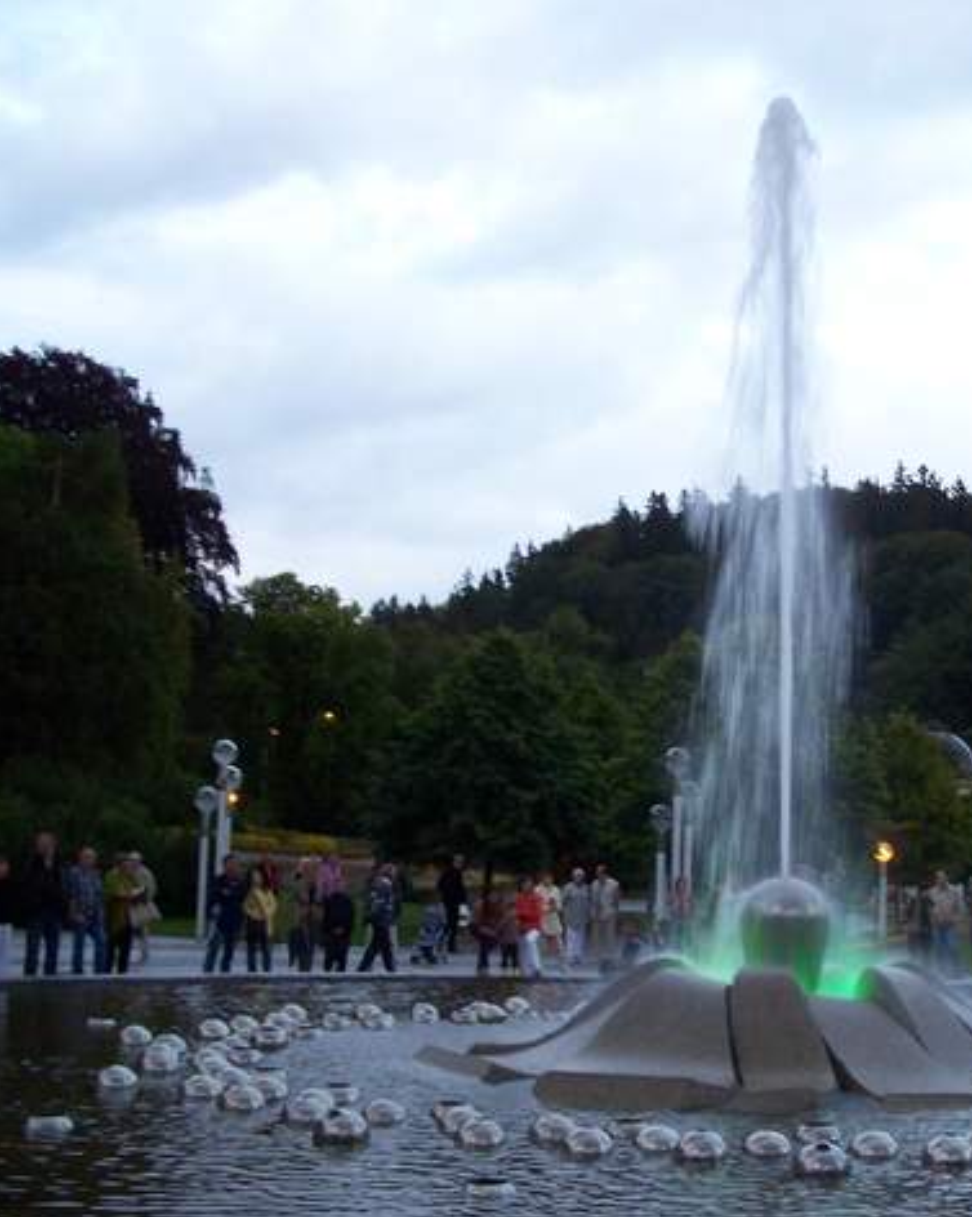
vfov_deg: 38.1
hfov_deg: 30.3
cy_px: 614
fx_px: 1764
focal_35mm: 49
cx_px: 722
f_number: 2.8
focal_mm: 7.8
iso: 200
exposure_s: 1/20
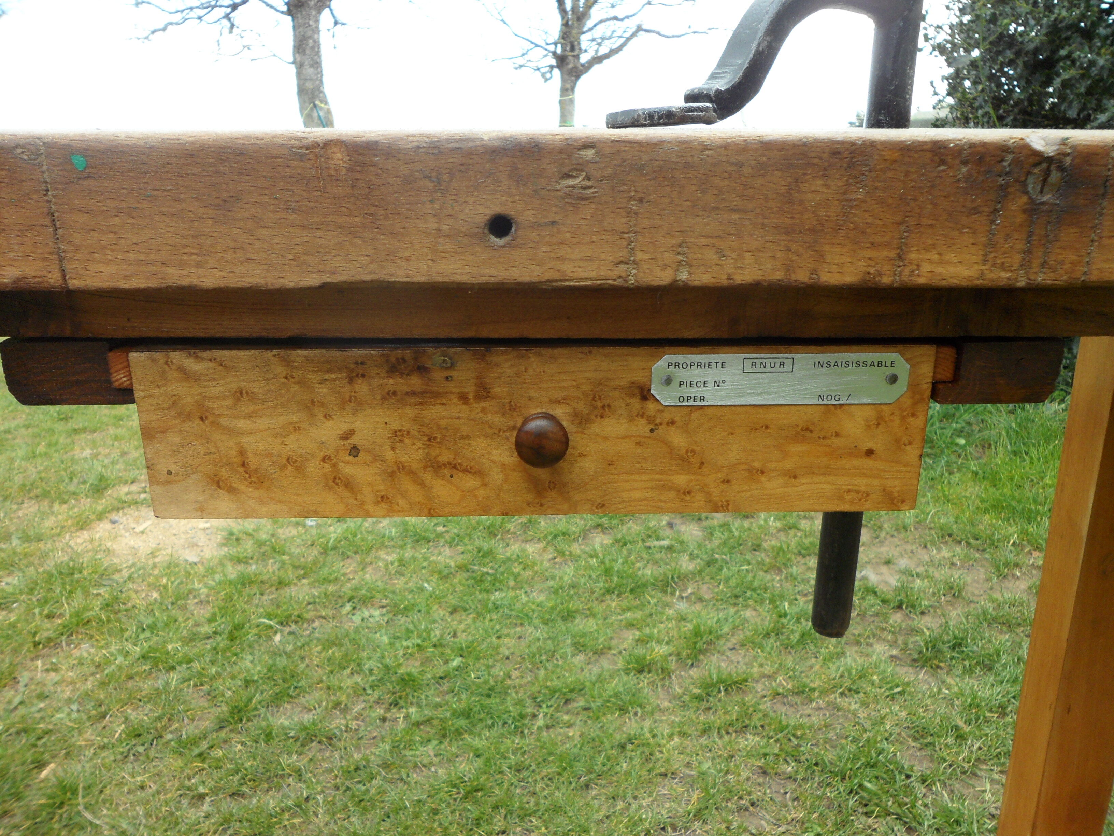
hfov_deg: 65.3
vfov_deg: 51.4
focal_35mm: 27
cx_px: 557
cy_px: 418
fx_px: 869
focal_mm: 4.9
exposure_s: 1/90
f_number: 3.5
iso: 80
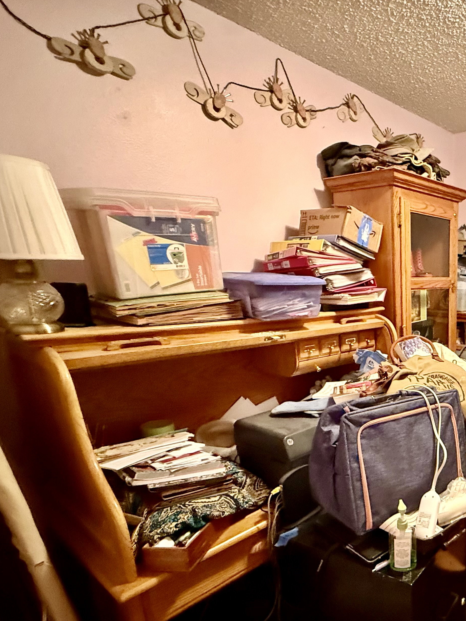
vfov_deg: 73.1
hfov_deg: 49.2
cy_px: 375
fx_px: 413
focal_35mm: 23
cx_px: 457
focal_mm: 2.22
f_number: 2.2
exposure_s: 1/40
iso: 1250
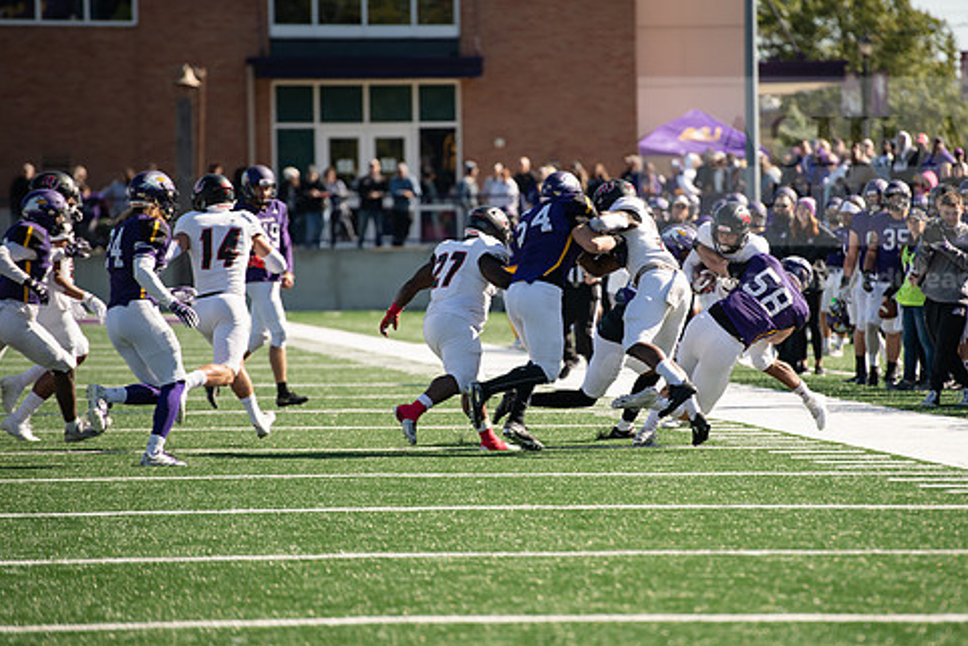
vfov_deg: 5.7
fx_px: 6482
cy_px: 321
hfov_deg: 8.5
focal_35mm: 241
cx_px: 578
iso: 200
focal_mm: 200
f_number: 3.5
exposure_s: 1/1600
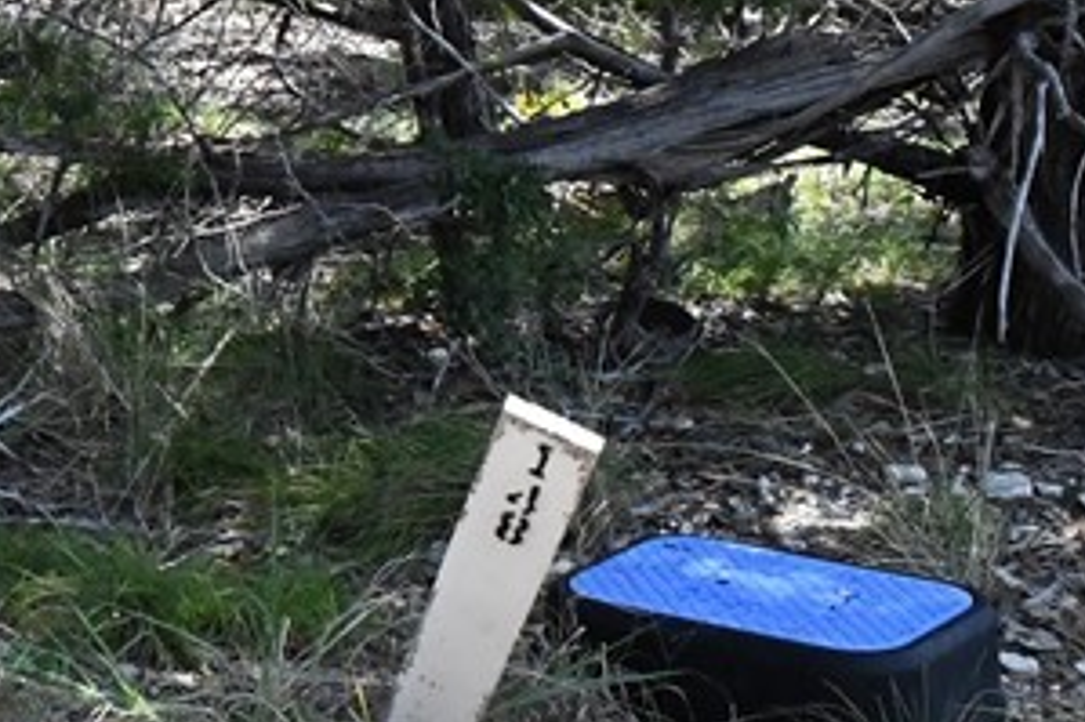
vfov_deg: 13.8
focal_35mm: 98
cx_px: -196
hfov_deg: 19.7
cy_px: 65
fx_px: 2952
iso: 6400
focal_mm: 18
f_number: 8
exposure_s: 1/5000
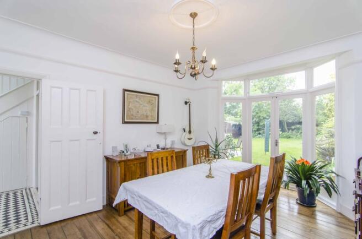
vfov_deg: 71.8
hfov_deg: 95.1
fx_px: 166
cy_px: 120
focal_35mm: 16
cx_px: 181
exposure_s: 1/13
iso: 200
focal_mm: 11
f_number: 5.6
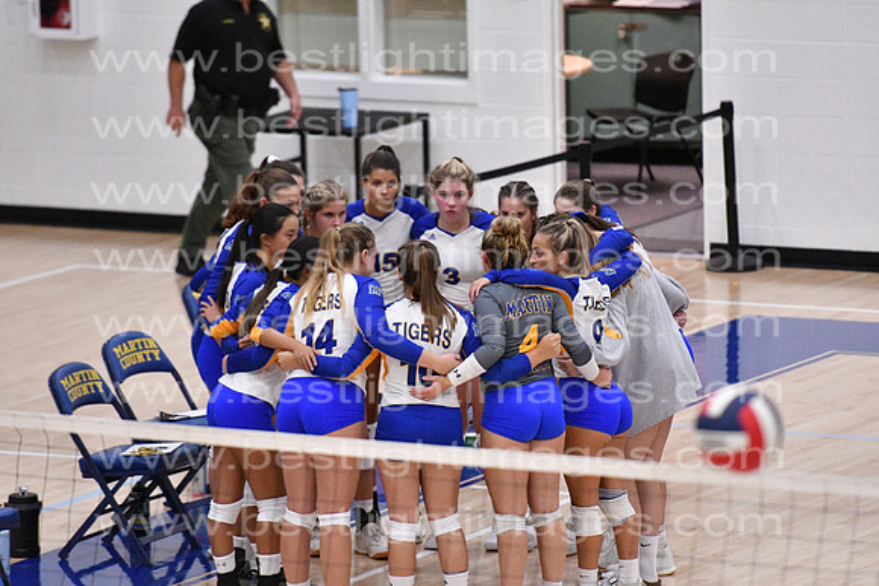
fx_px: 7326
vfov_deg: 4.6
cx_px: 440
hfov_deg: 6.9
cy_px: 293
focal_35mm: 300
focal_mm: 200
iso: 6400
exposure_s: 1/1000
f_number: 3.2
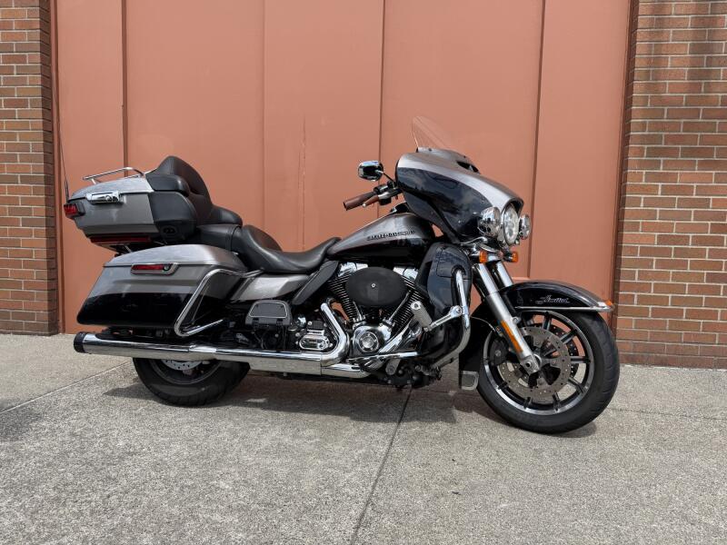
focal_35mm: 24
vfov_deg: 56.8
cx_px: 364
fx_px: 504
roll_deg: -0.5
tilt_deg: -5.0
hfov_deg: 71.6
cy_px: 272
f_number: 1.78
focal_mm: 6.76
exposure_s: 1/2370
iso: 80
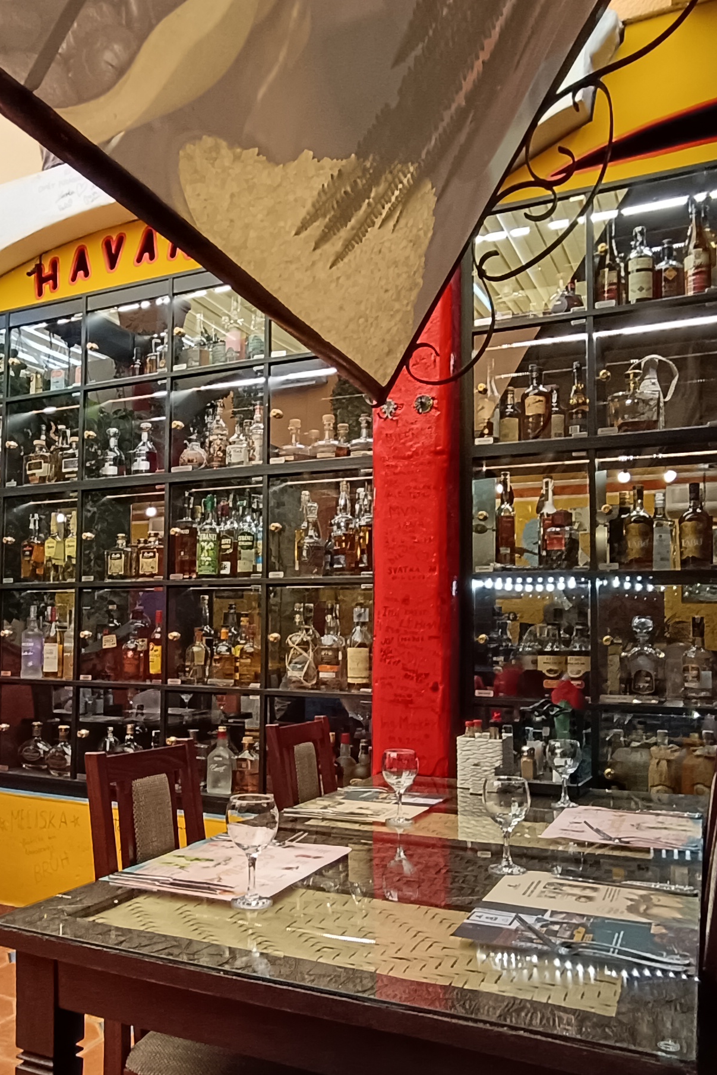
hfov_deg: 42.9
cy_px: 584
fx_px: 896
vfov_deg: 61.8
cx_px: 230
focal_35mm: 30
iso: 257
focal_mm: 1.66
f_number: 2.2
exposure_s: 1/50
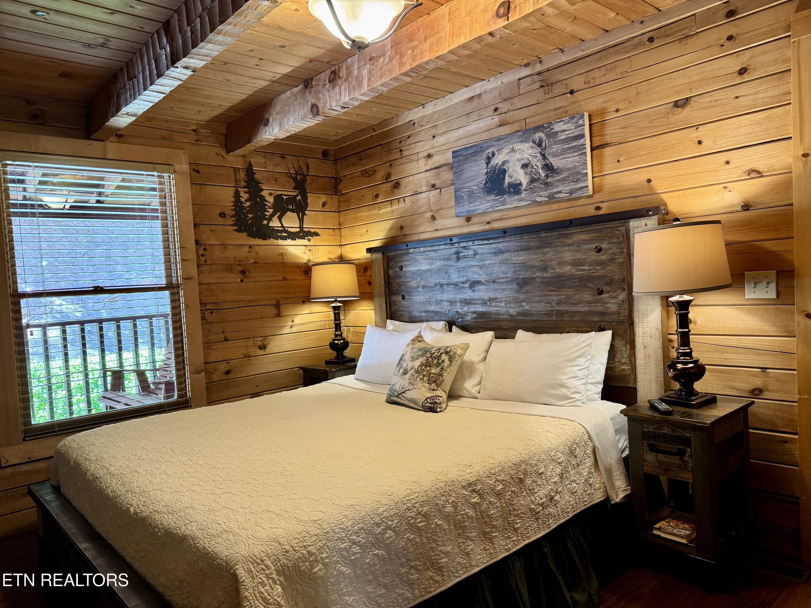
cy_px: 304
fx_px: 562
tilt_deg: -3.6
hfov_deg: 71.6
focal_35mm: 24
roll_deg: +3.4
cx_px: 406
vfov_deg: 56.8
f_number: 1.78
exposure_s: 1/60
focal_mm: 6.76
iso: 250
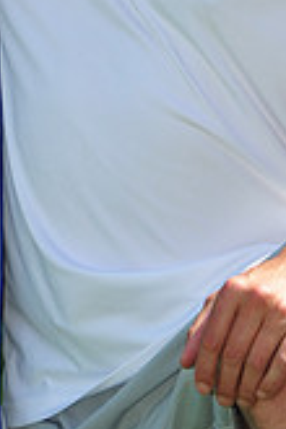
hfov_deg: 3.2
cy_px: -172
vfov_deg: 4.8
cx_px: 18
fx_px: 5040
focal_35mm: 423
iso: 200
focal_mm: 120
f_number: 5.6
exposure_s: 1/640
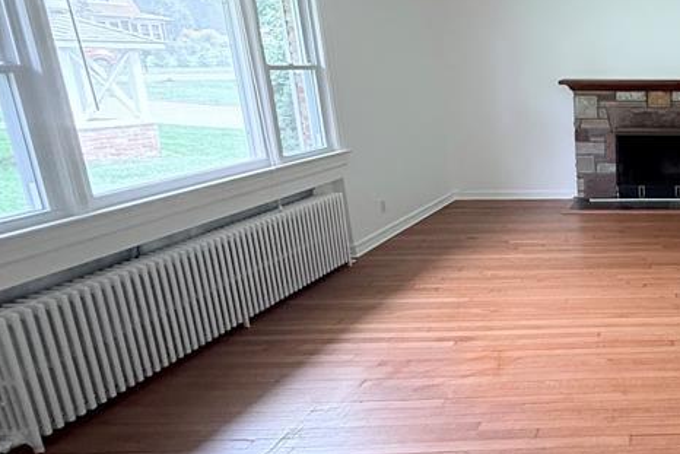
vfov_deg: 41.1
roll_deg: +0.1
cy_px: 204
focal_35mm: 32
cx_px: 724
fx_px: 605
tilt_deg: -13.1
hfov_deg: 46.0
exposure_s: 1/96
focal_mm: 2.22
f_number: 2.2
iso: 320
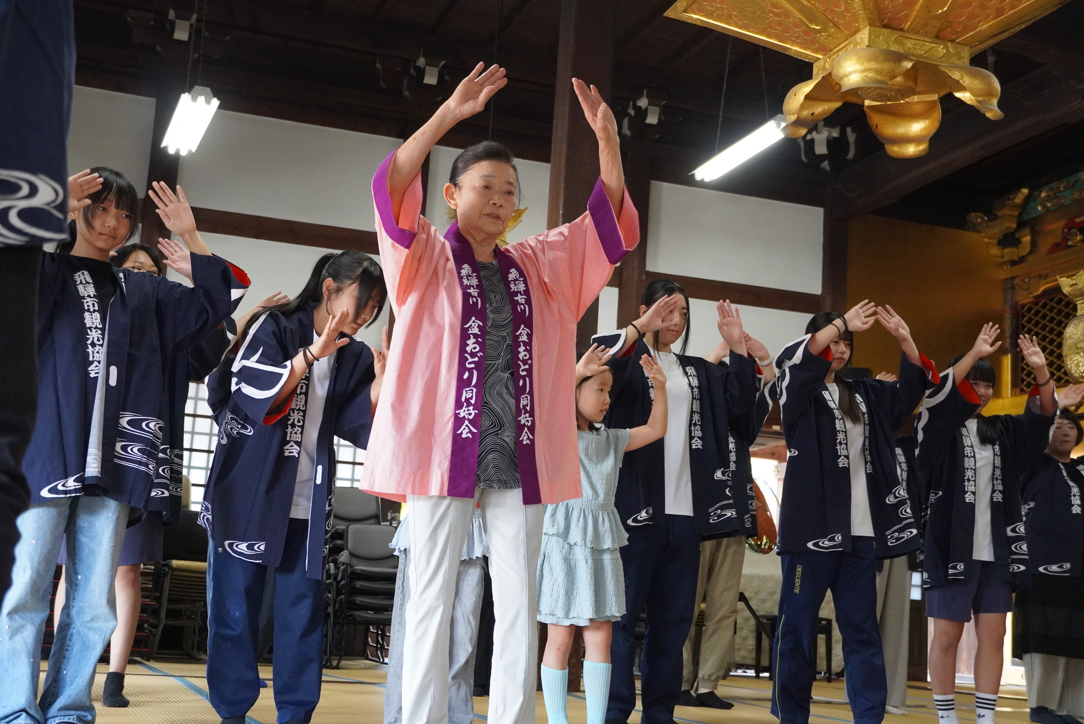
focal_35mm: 48
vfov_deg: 28.1
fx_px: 1446
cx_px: 542
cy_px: 362
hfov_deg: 41.1
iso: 4000
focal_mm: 32
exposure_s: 1/160
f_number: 4.5
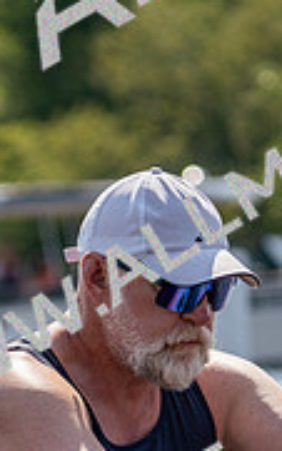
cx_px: 170
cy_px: 435
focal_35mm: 654
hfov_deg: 2.0
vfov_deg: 3.2
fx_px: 8048
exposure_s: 1/1600
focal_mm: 200
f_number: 5.6
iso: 200
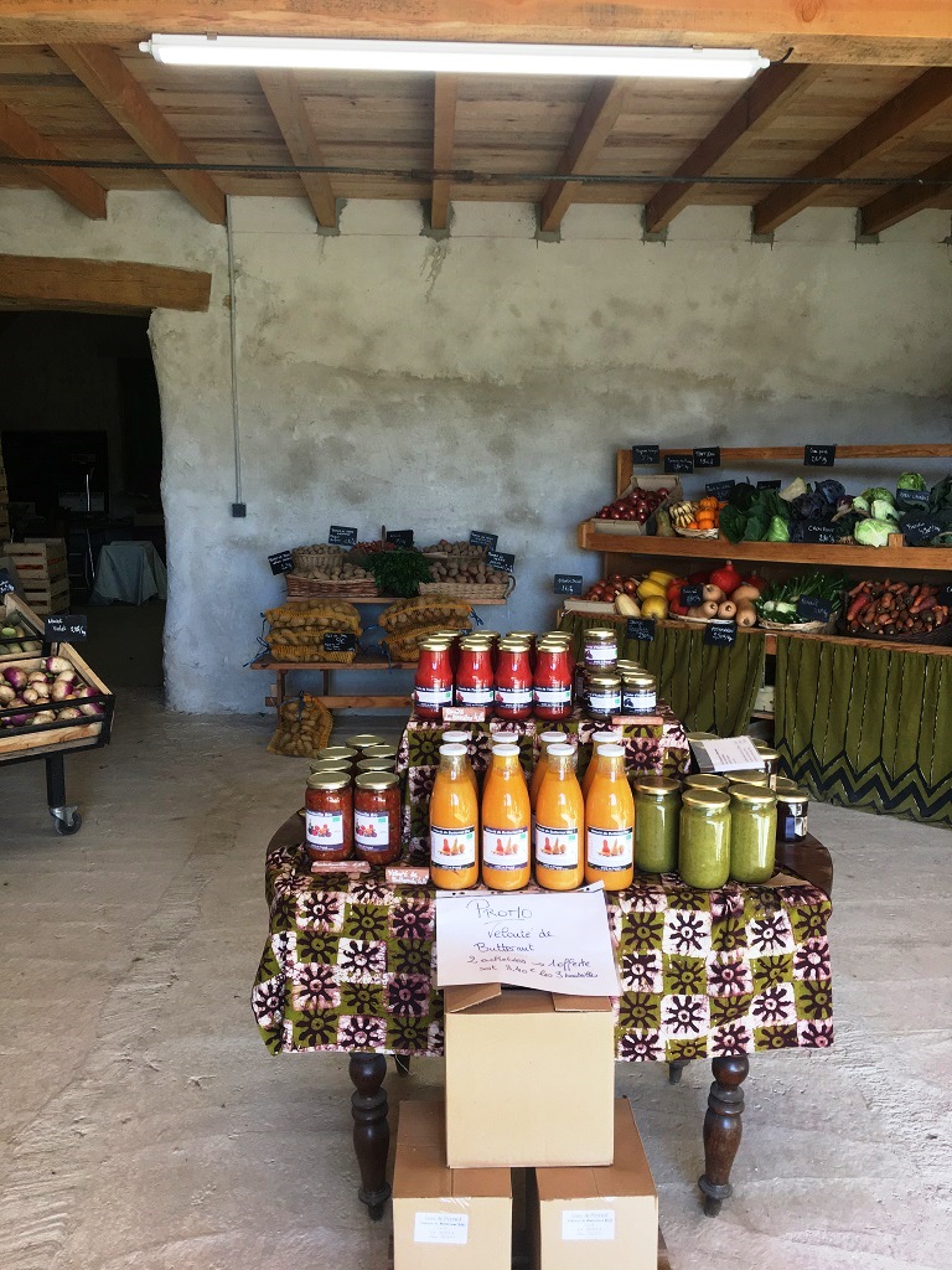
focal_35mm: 29
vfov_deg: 61.7
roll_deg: +0.8
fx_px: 1063
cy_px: 635
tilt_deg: -10.4
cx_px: 476
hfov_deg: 48.2
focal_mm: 4.15
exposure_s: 1/100
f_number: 2.2
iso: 40
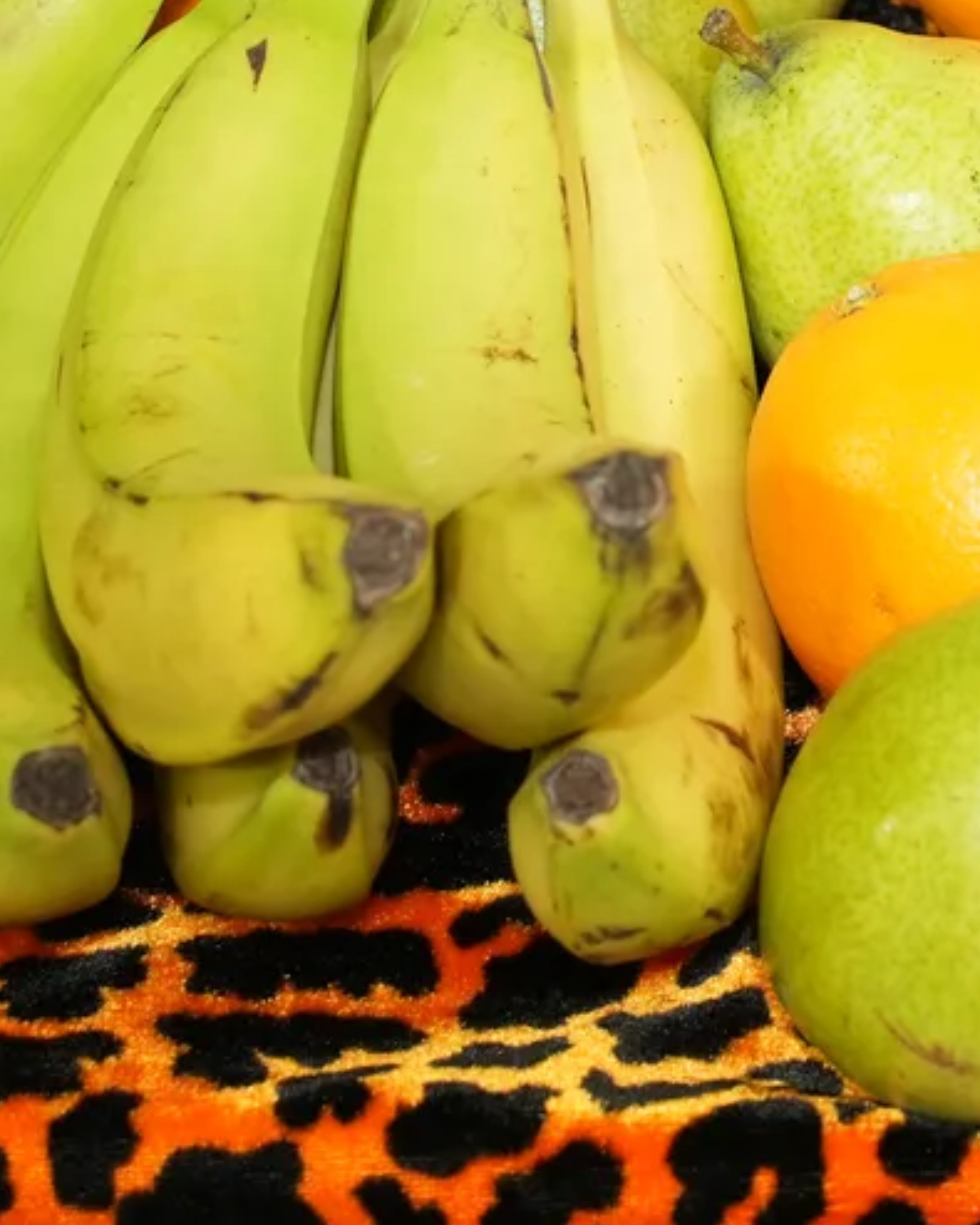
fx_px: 8882
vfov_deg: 7.8
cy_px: -306
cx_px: 1494
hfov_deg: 6.2
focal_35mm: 245
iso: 800
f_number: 5.6
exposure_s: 1/250
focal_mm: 64.5
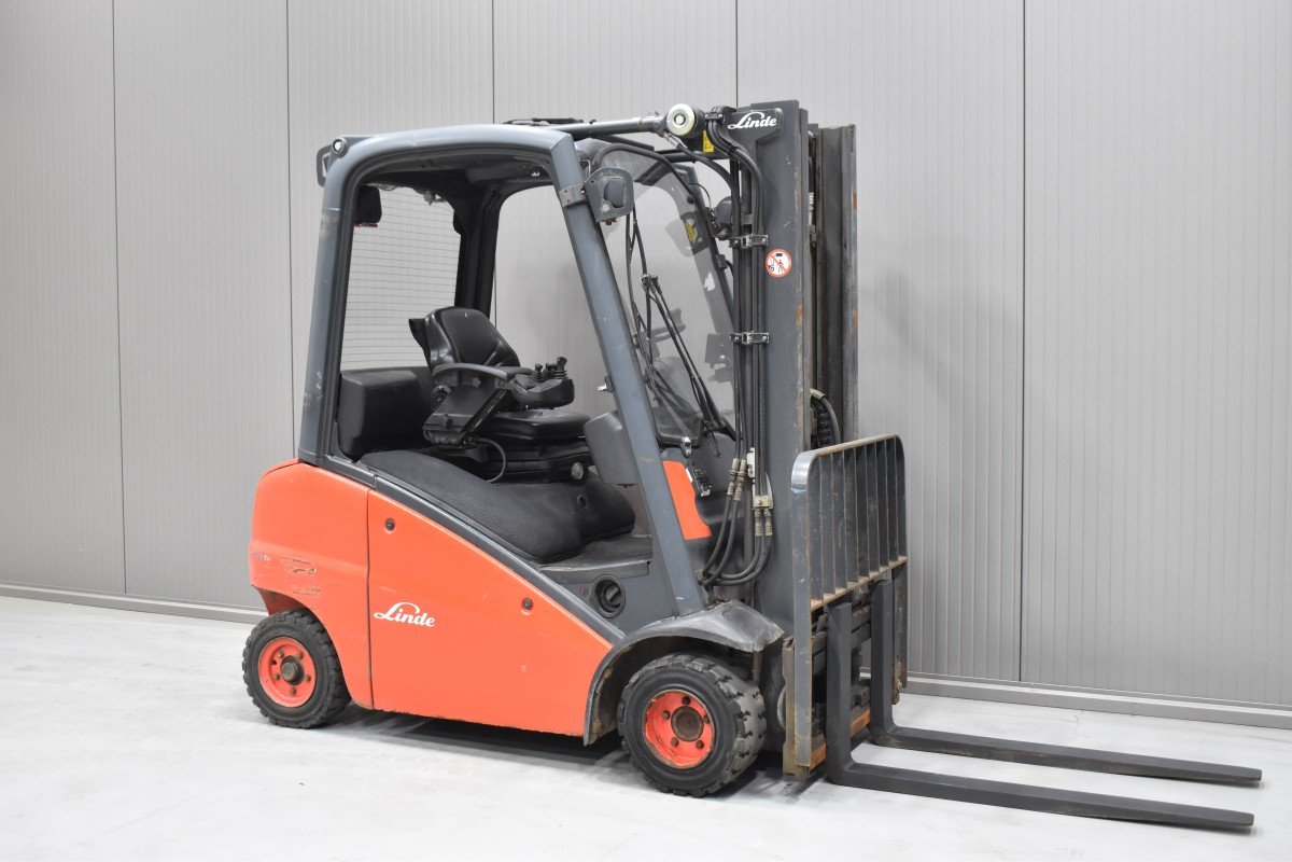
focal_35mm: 38
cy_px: 431
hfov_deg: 51.3
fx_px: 1346
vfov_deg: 35.5
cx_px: 646
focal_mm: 25
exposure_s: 1/25
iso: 1600
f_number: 5
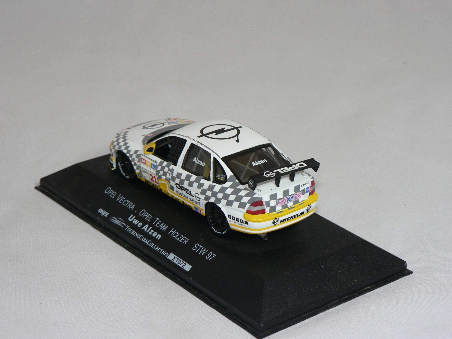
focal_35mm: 95
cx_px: 226
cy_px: 170
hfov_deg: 20.7
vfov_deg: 15.6
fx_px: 1240
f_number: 3.2
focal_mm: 15.8
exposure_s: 1/60
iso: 80
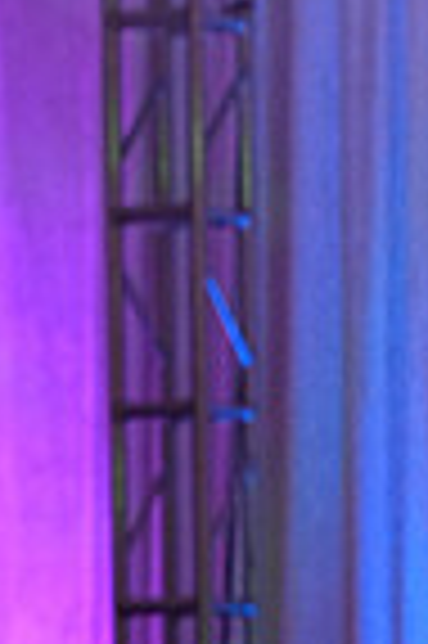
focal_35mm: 480
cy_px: 1009
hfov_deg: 2.8
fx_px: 8580
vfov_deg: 4.3
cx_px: 827
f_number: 6.3
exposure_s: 1/250
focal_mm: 79
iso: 3200
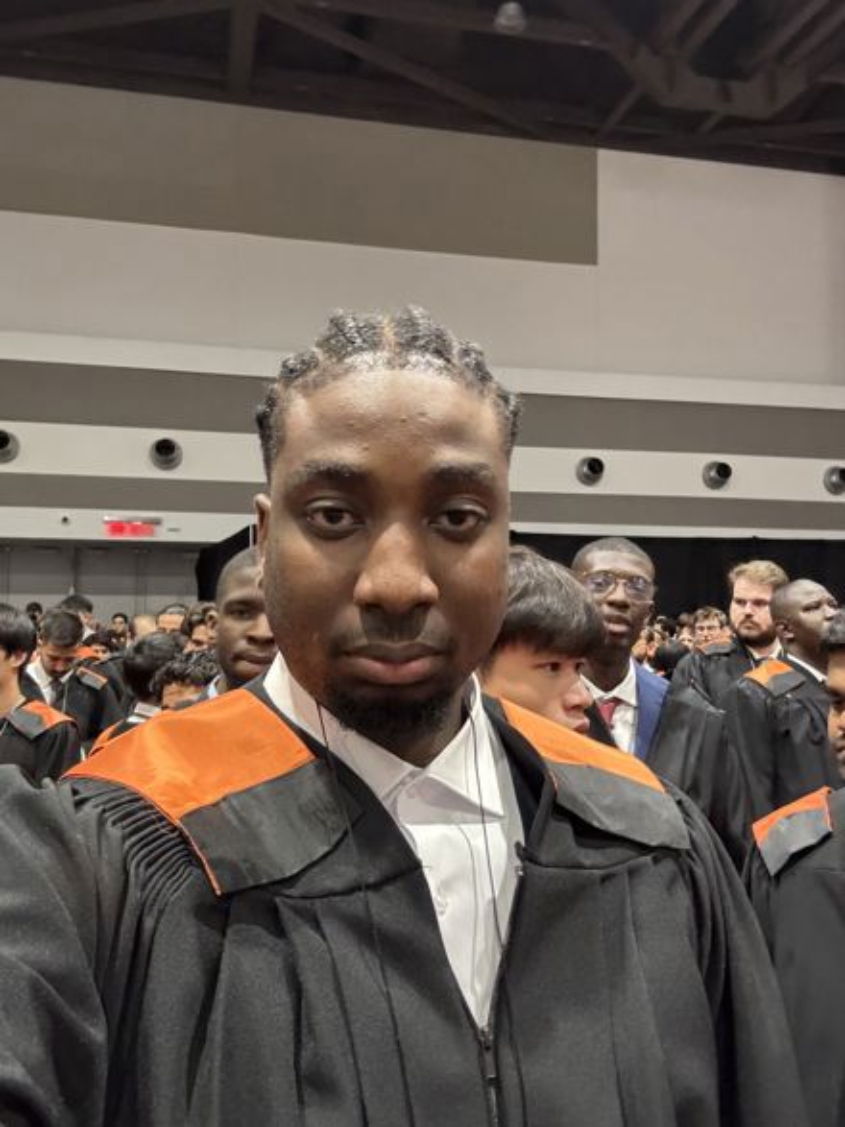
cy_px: 564
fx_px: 977
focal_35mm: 30
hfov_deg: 46.8
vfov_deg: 60.0
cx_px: 422
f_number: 1.9
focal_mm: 2.69
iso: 500
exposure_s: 1/30
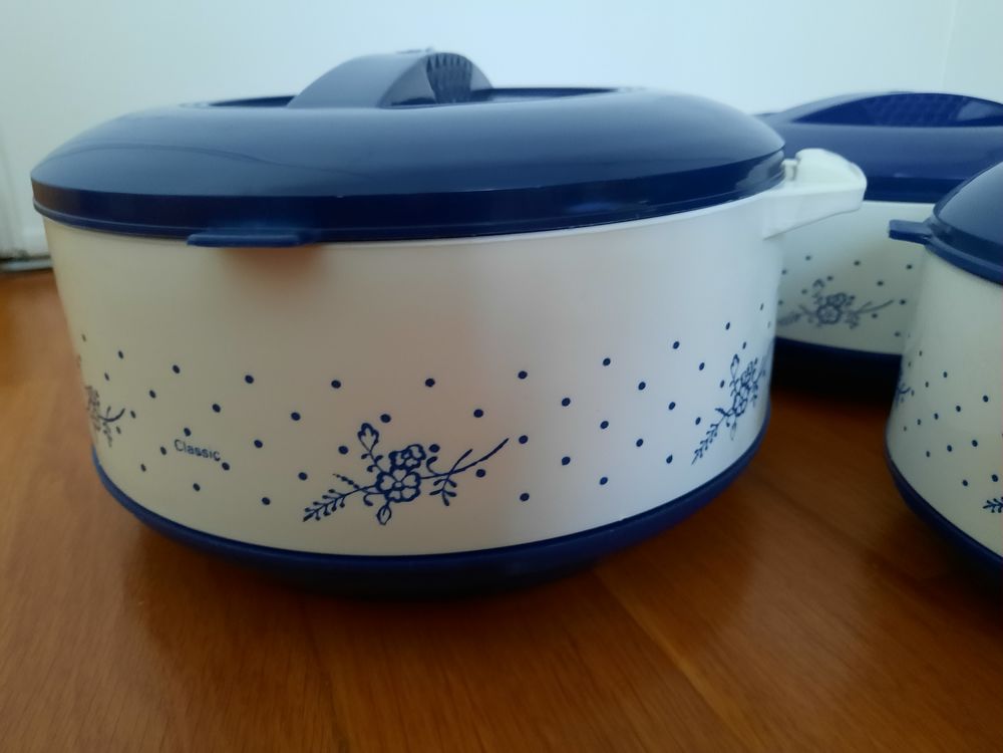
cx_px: 502
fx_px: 724
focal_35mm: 25
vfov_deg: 54.9
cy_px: 376
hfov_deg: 69.4
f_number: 2
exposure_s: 1/20
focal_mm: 4.6
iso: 800
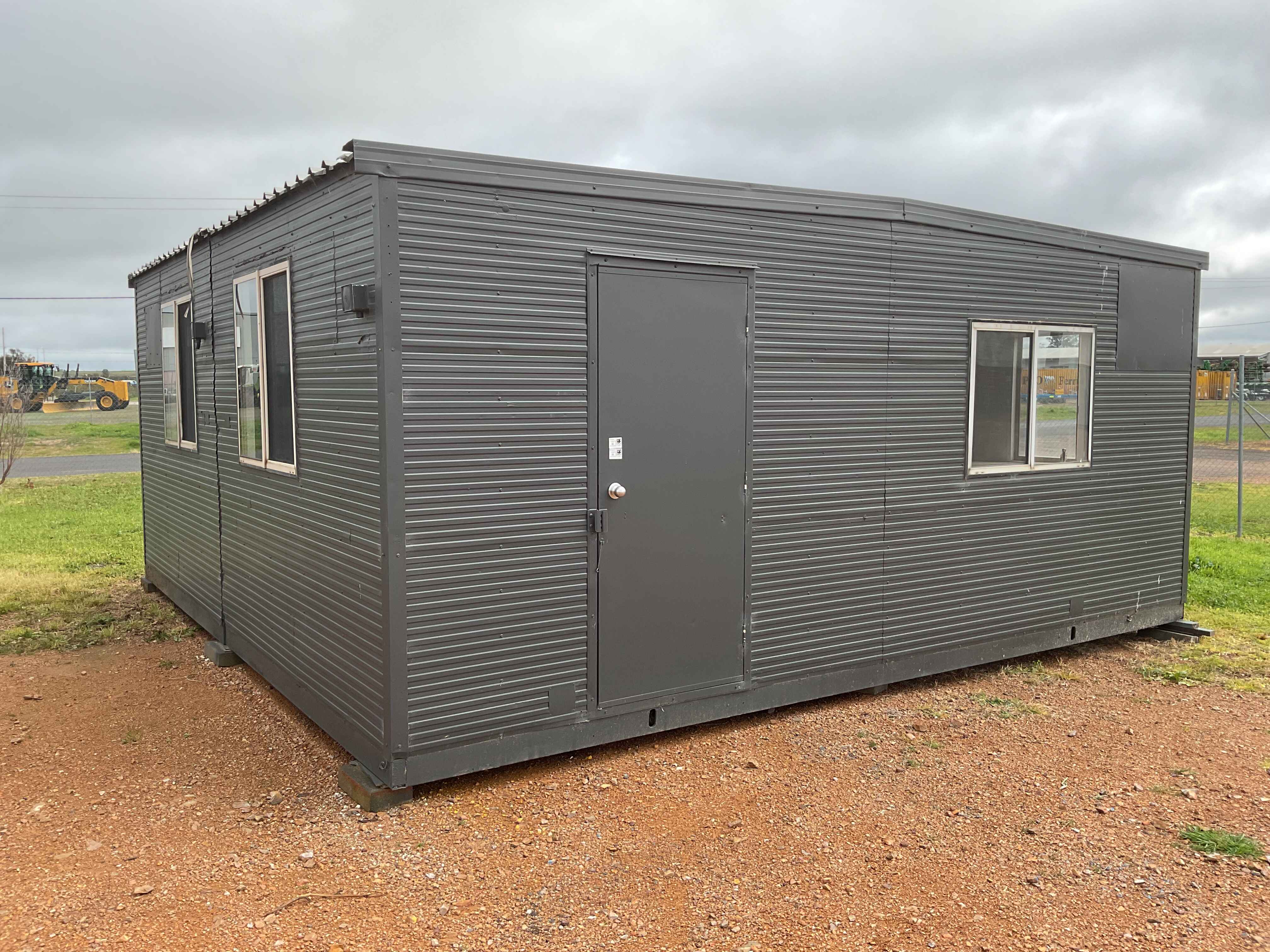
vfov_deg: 48.2
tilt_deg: -7.2
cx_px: 635
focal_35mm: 29
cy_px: 476
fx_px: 1064
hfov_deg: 61.7
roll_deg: +0.4
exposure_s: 1/898
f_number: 1.8
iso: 16
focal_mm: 3
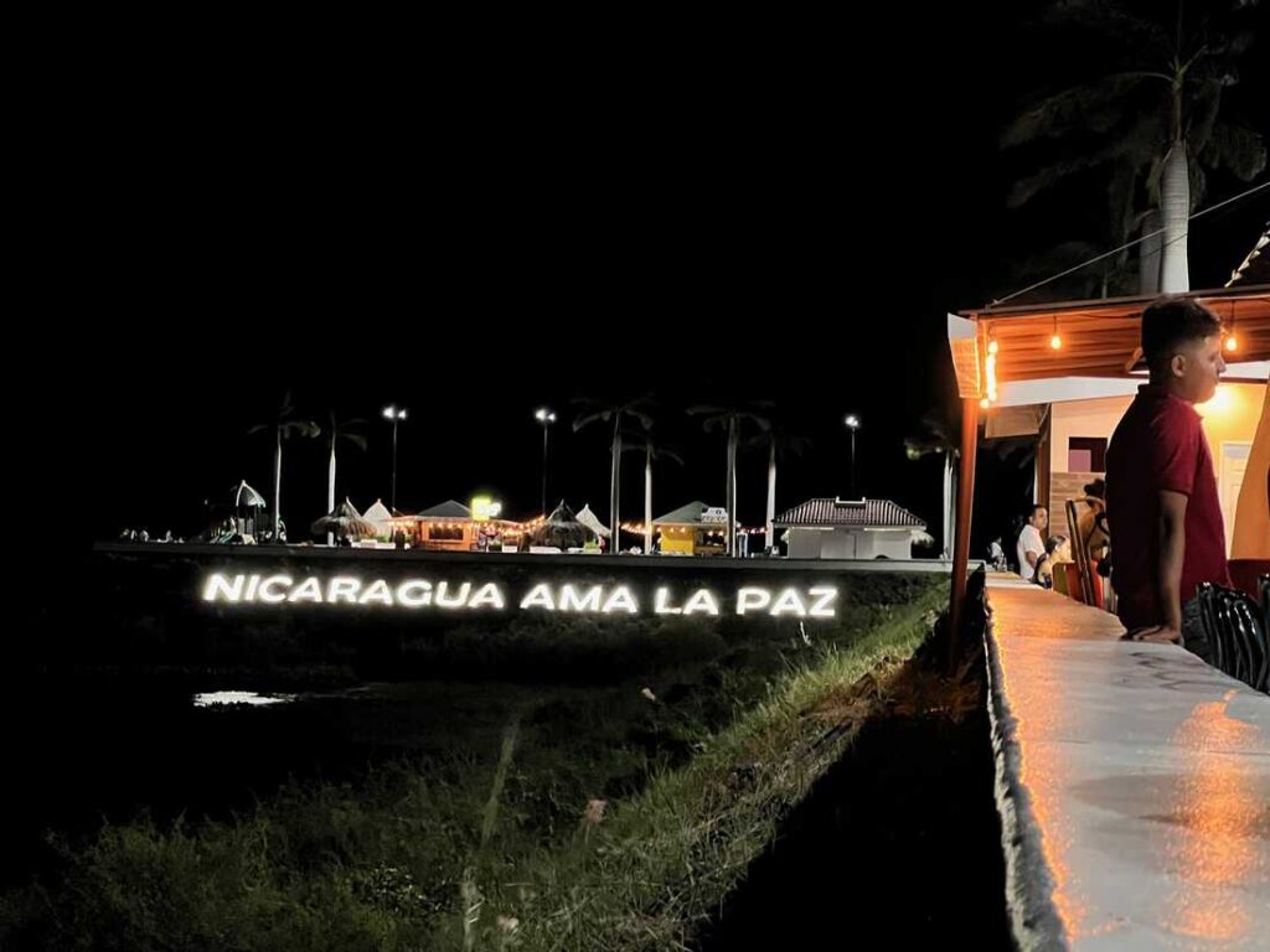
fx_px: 2825
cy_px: 476
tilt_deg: +1.4
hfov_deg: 25.3
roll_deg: -1.2
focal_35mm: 77
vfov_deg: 19.1
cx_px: 635
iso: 1600
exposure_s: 1/17
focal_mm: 9
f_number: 2.8
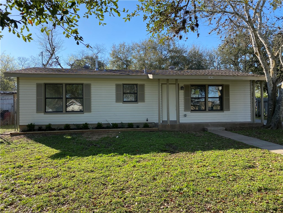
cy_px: 106
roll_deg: +0.3
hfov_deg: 67.3
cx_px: 142
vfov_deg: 53.1
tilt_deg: +0.9
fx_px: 213
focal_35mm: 26
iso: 32
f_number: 1.8
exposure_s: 1/1429
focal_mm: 4.25
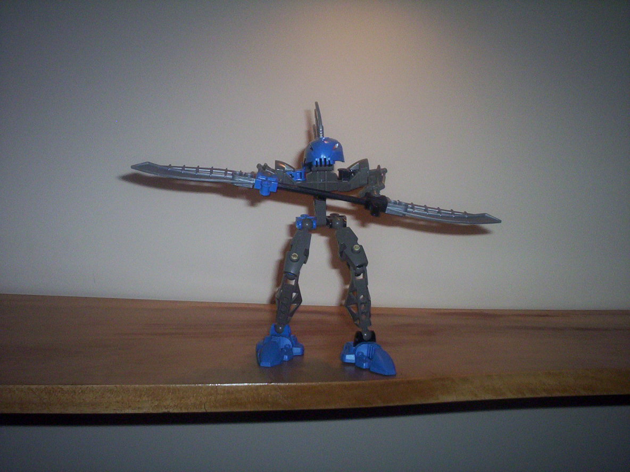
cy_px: 236
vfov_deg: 37.7
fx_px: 692
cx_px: 315
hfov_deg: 49.0
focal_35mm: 38
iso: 140
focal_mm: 4.99
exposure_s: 1/60
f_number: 4.5
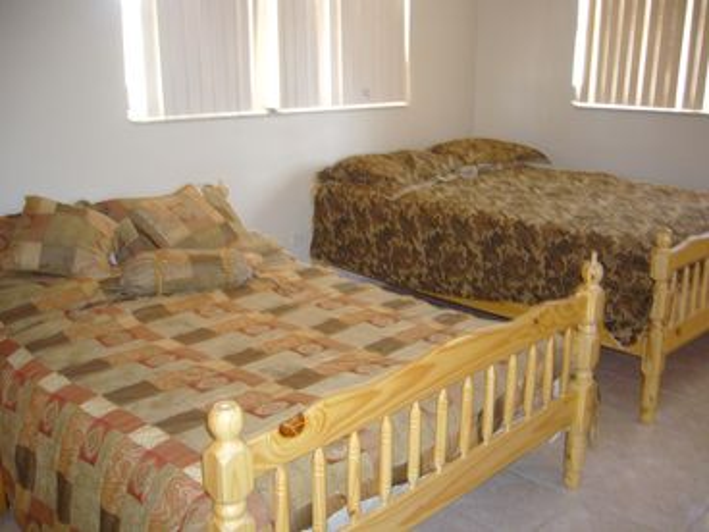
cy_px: 266
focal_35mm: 35
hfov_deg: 52.6
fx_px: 717
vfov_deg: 40.7
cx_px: 354
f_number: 2.8
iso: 200
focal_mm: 5.8
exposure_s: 1/8
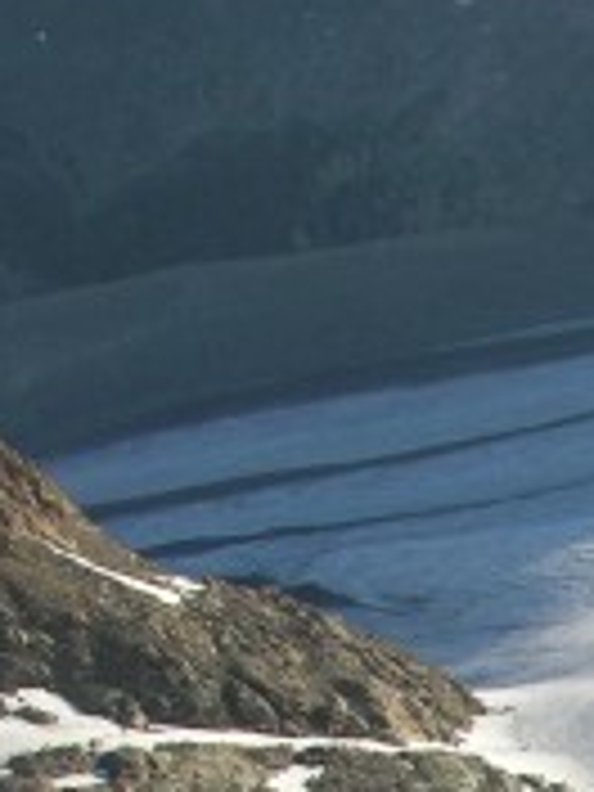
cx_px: 1066
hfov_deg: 9.3
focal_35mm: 153
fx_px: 3501
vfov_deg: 11.7
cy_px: 1530
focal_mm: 8.9
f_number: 5.6
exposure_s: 1/152
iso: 50
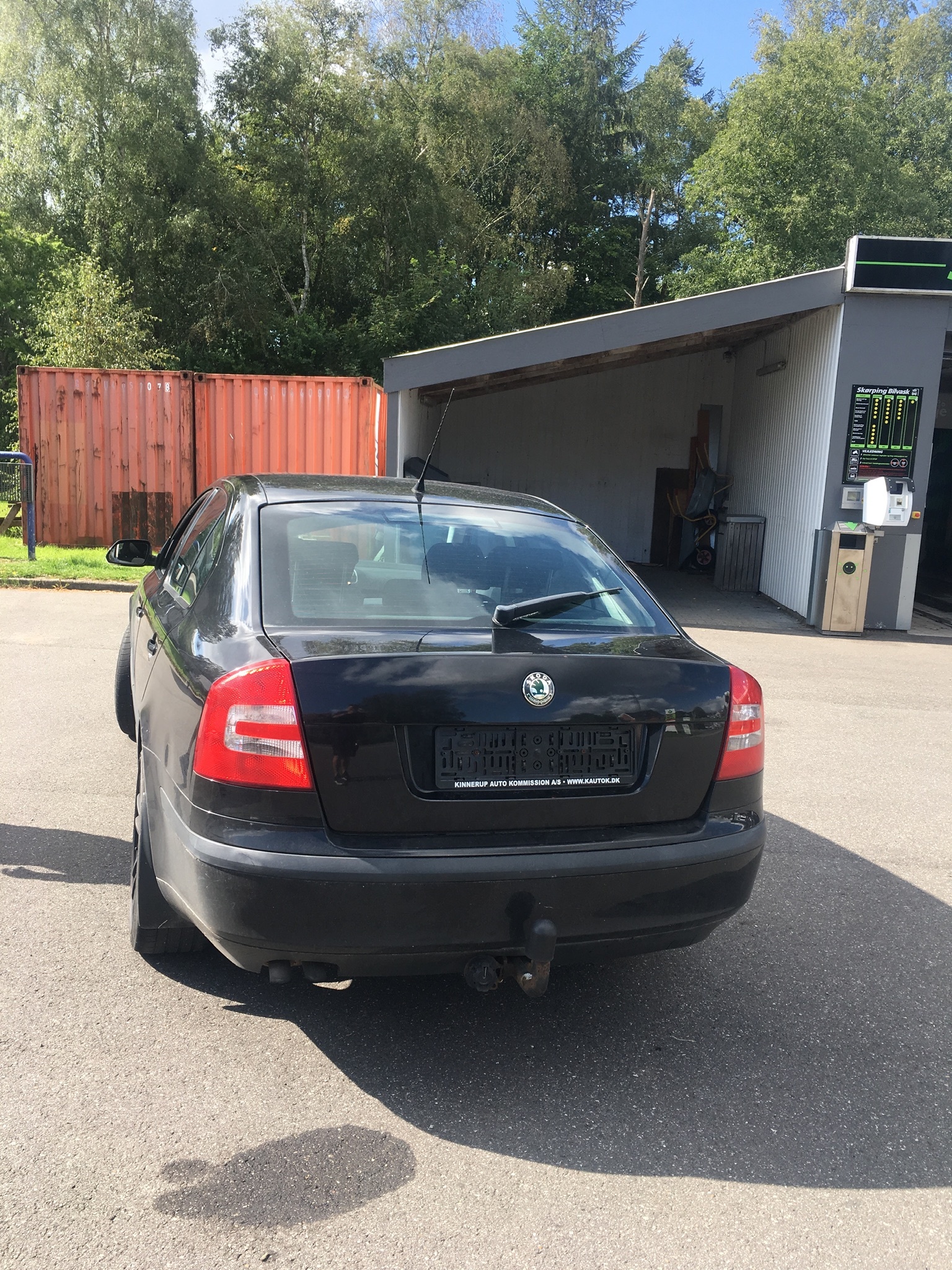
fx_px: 1063
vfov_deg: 61.7
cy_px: 635
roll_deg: -3.6
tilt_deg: -8.2
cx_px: 476
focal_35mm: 29
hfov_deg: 48.2
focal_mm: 4.15
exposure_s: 1/538
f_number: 2.2
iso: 25
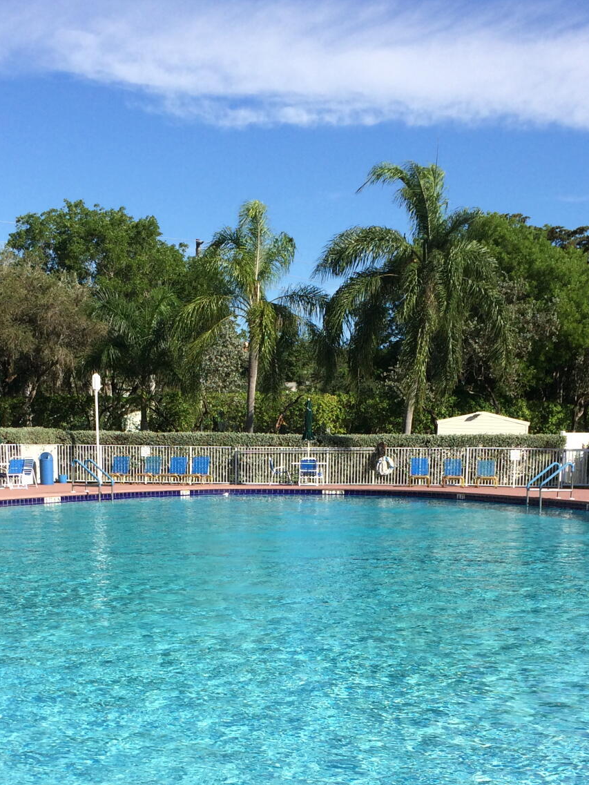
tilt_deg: -11.5
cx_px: 239
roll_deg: +0.0
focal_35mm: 51
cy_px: 634
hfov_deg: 28.5
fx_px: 1157
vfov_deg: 36.2
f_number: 2.2
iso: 32
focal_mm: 4.15
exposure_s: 1/2053
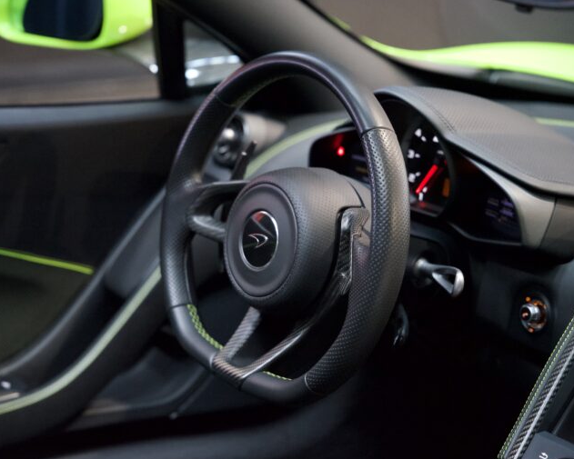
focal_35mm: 80
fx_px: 1359
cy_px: 232
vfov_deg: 19.2
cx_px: 272
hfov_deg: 23.8
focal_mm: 70
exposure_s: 1/100
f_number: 2.8
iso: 5000
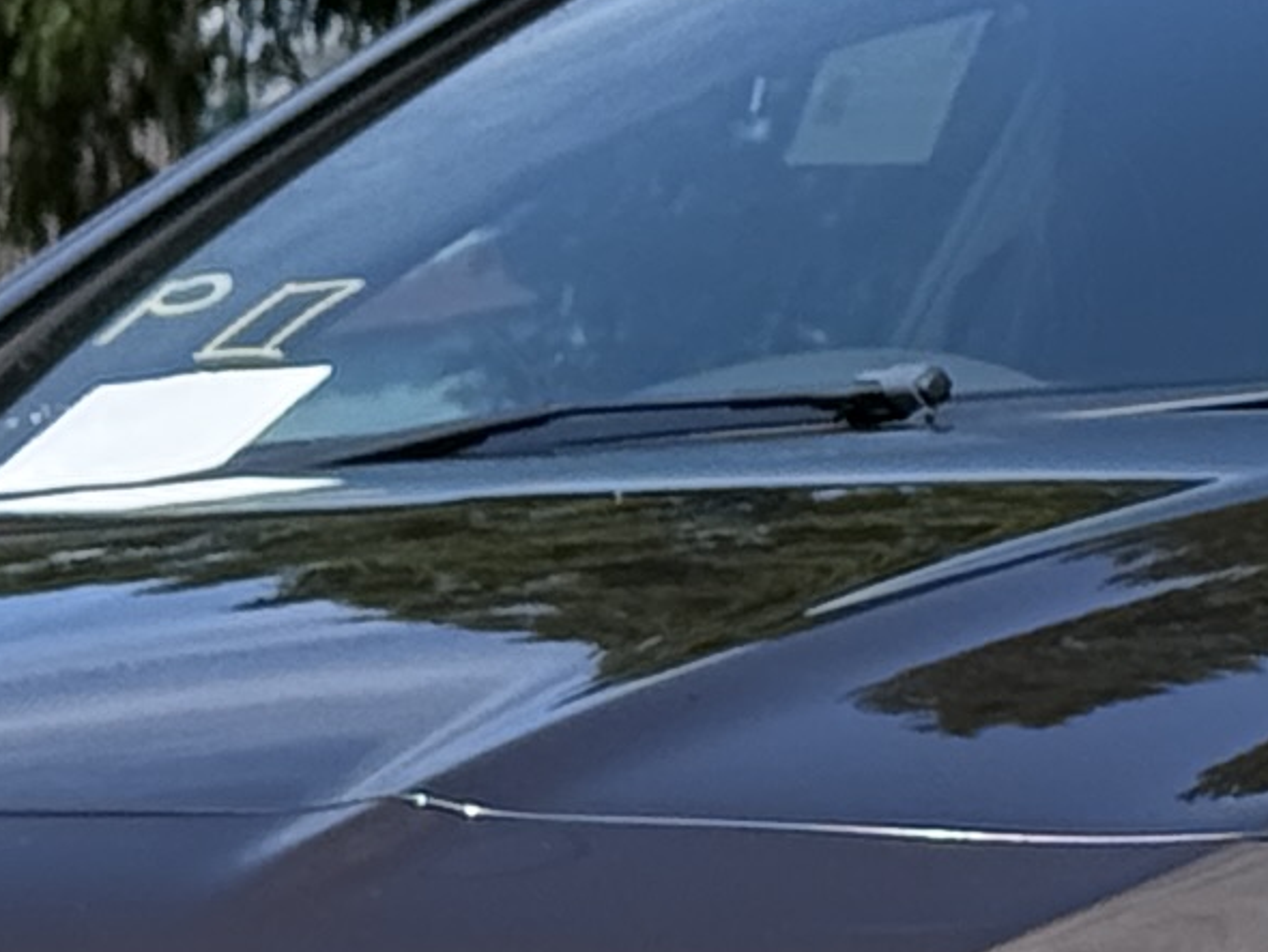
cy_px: 643
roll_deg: +0.4
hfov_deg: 6.0
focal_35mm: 328
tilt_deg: +1.1
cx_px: 1191
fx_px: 12020
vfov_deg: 4.5
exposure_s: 1/3378
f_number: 1.78
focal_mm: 6.76
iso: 80
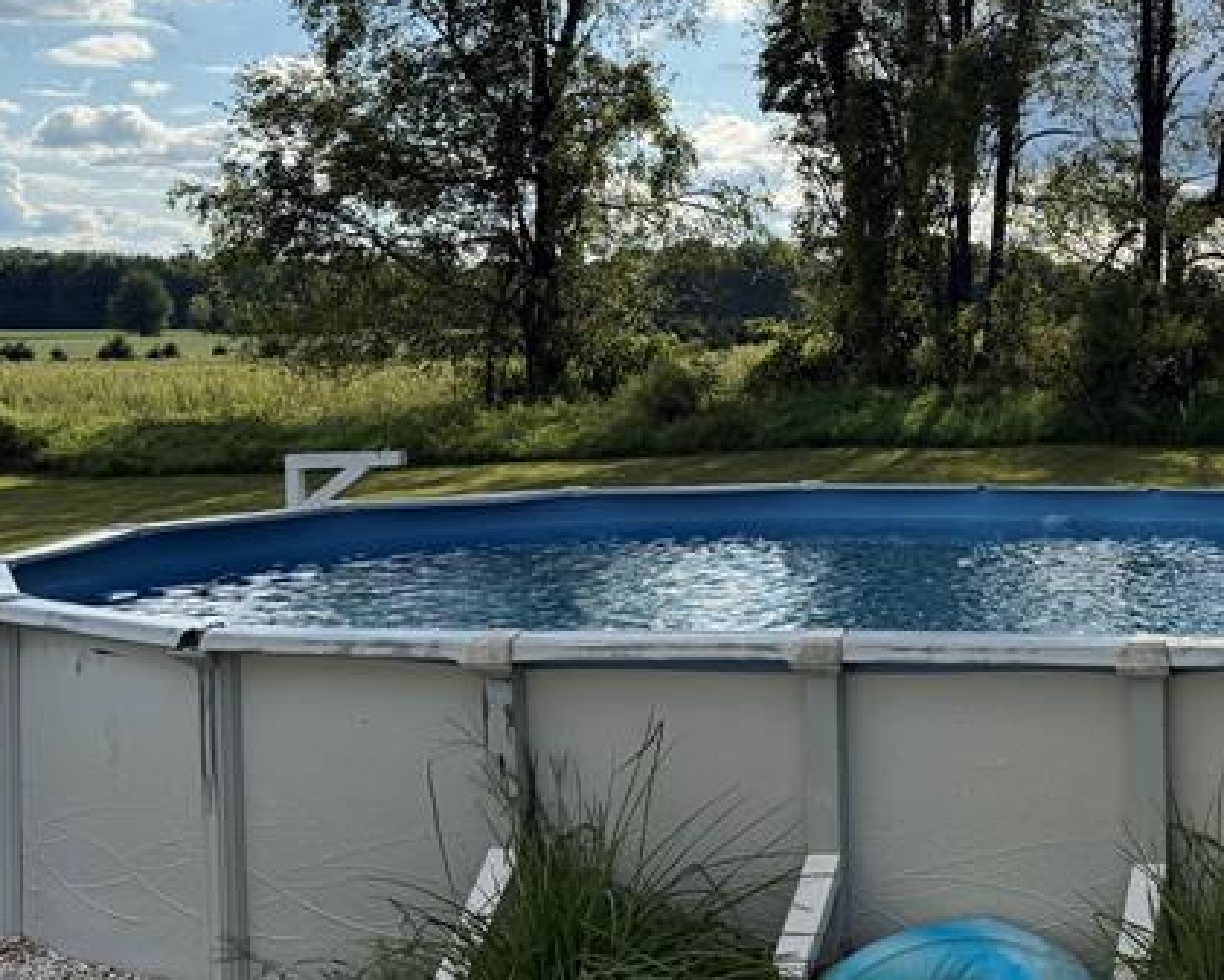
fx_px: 2065
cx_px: 1230
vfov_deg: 26.6
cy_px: 378
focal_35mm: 57
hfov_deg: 30.6
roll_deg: +0.7
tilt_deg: -1.2
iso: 125
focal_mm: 6.76
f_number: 1.78
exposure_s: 1/7353
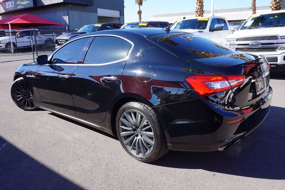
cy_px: 95
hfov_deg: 64.6
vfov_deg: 45.6
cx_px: 142
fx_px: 225
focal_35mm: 28
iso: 100
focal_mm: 19
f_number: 9
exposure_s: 1/80
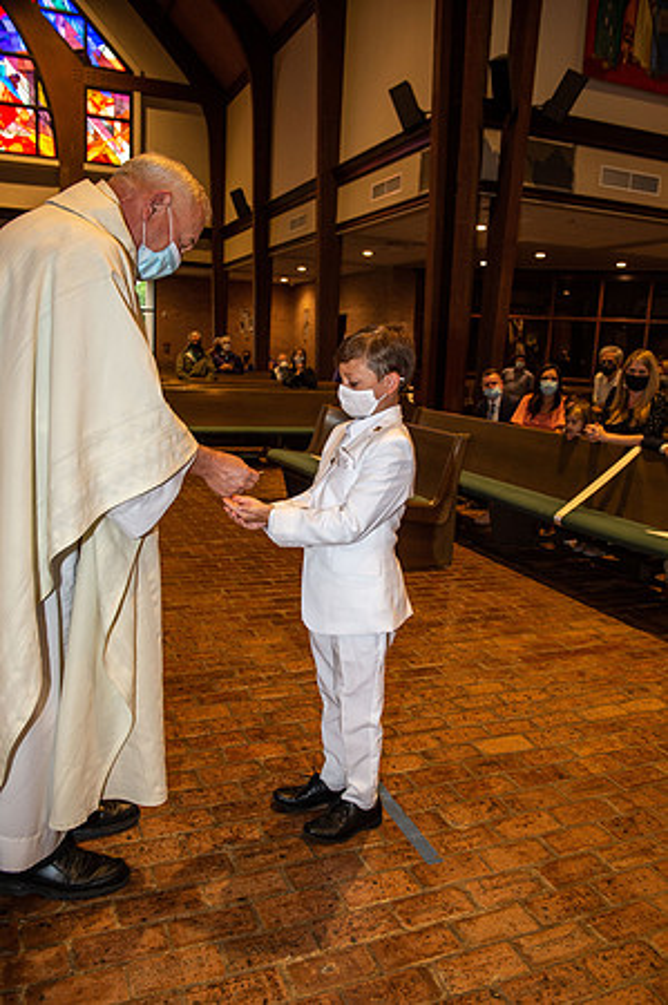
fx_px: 781
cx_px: 334
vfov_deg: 65.5
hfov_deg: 46.3
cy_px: 502
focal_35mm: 28
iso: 1600
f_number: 5
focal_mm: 28
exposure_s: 1/125
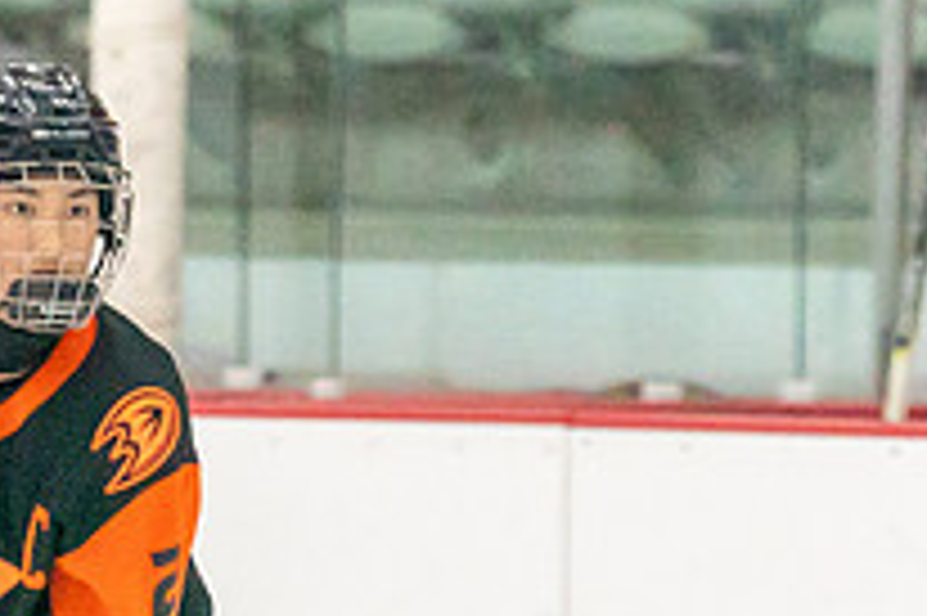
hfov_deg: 2.1
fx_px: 25343
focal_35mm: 985
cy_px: 1150
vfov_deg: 1.4
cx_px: 206
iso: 3200
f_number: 2.8
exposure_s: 1/1250
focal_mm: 200
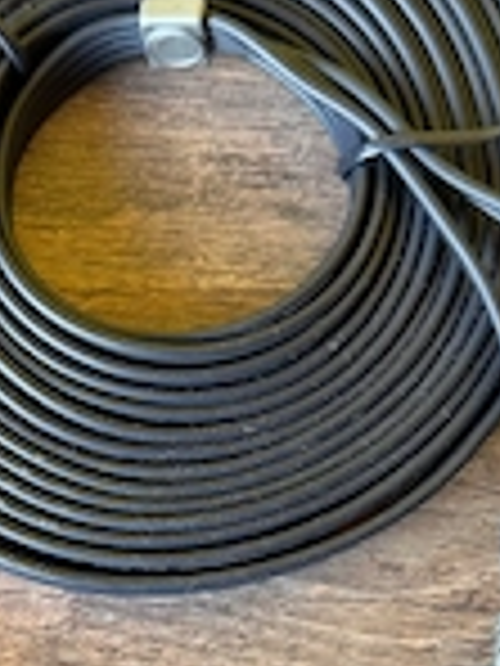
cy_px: 477
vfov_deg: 29.5
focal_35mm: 65
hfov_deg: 22.3
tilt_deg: -77.1
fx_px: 1252
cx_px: 104
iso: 200
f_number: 1.78
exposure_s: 1/105
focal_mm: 6.76
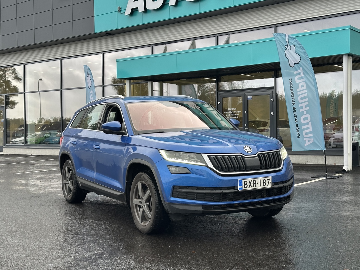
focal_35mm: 48
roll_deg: +1.0
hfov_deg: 39.7
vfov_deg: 30.3
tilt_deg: +0.0
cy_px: 135
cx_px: 180
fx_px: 499
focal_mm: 6.86
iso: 50
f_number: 1.78
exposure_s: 1/216
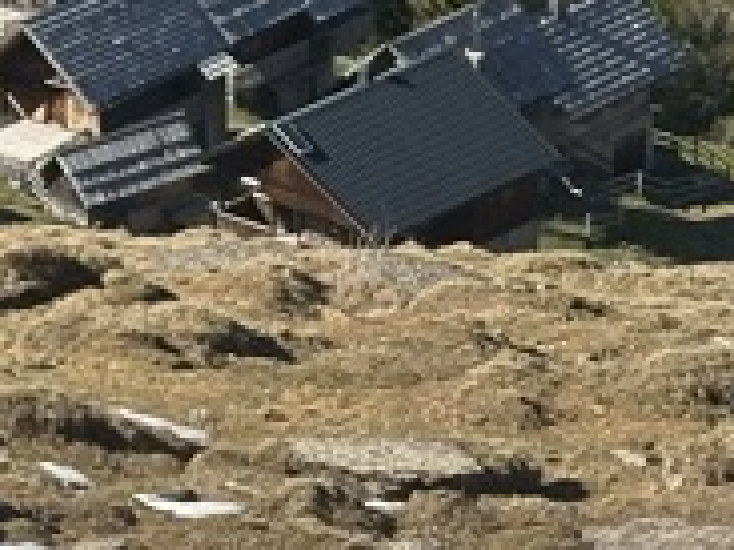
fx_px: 5700
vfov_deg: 5.5
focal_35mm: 269
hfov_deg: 7.2
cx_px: -393
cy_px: -213
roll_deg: +3.6
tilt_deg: -18.8
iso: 64
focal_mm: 6.86
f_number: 1.78
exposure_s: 1/2532
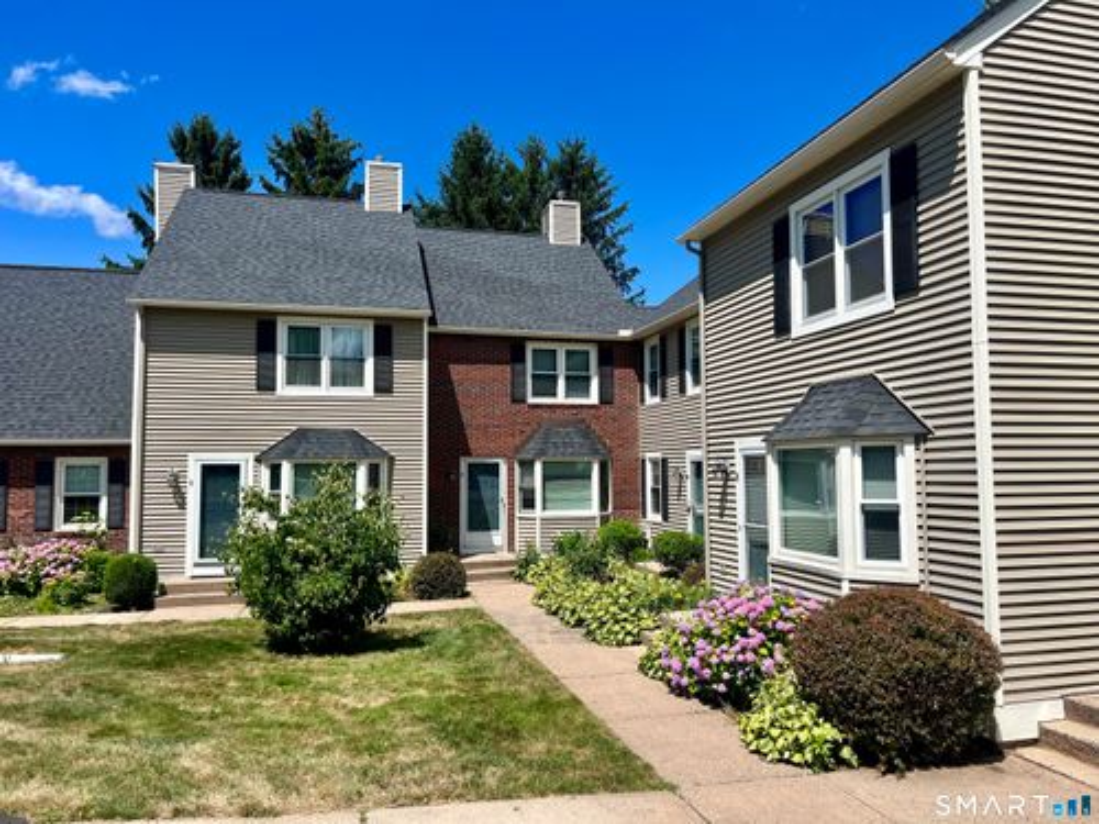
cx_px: 550
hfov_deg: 67.3
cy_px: 412
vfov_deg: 53.1
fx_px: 825
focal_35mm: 26
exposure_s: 1/4630
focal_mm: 5.7
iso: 50
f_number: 1.5
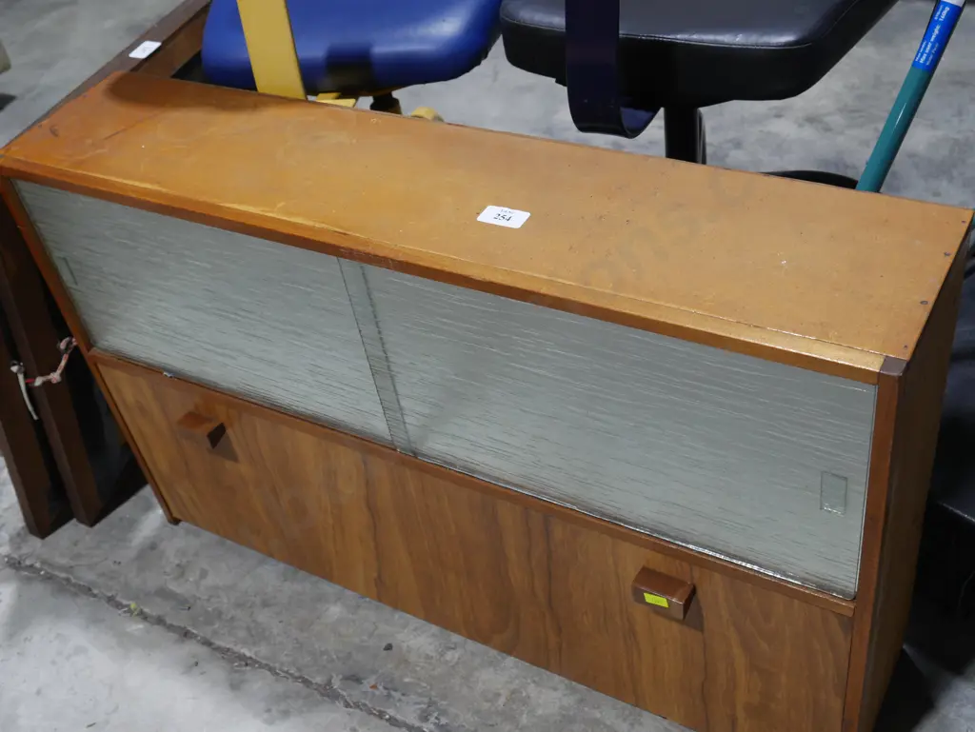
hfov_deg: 46.8
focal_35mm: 40
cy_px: 366
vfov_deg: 36.0
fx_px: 1127
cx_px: 488
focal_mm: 20
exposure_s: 1/60
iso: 400
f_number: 5.6
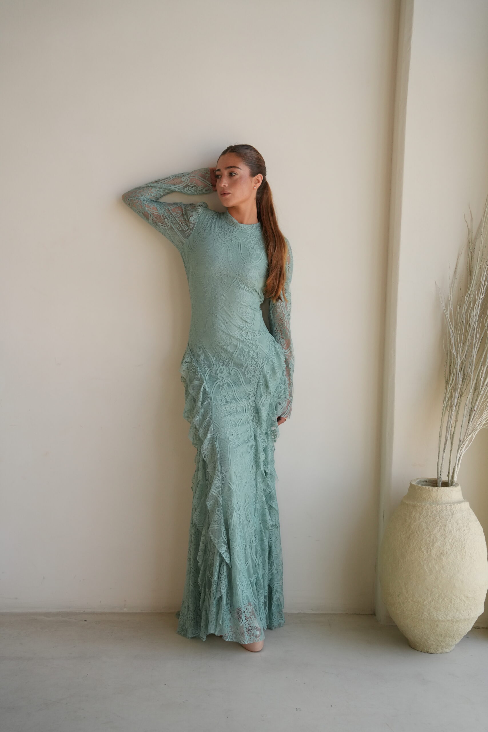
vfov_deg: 37.9
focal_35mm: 52
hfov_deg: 25.8
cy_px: 366
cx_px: 244
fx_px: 1065
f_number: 3.5
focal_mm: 52.4
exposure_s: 1/500
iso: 800
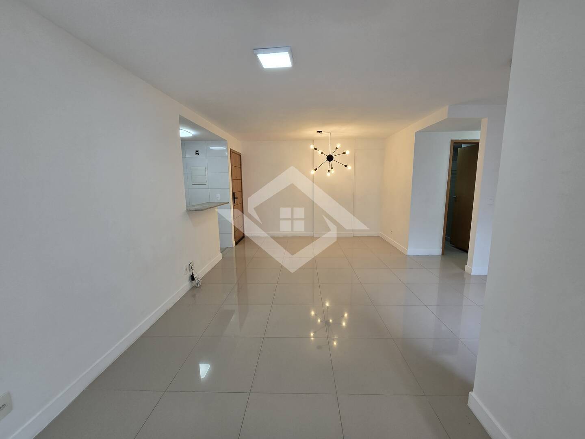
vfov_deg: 89.9
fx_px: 220
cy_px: 220
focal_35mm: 13
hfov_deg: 106.2
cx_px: 292
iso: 50
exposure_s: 1/60
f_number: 2.2
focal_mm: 2.2
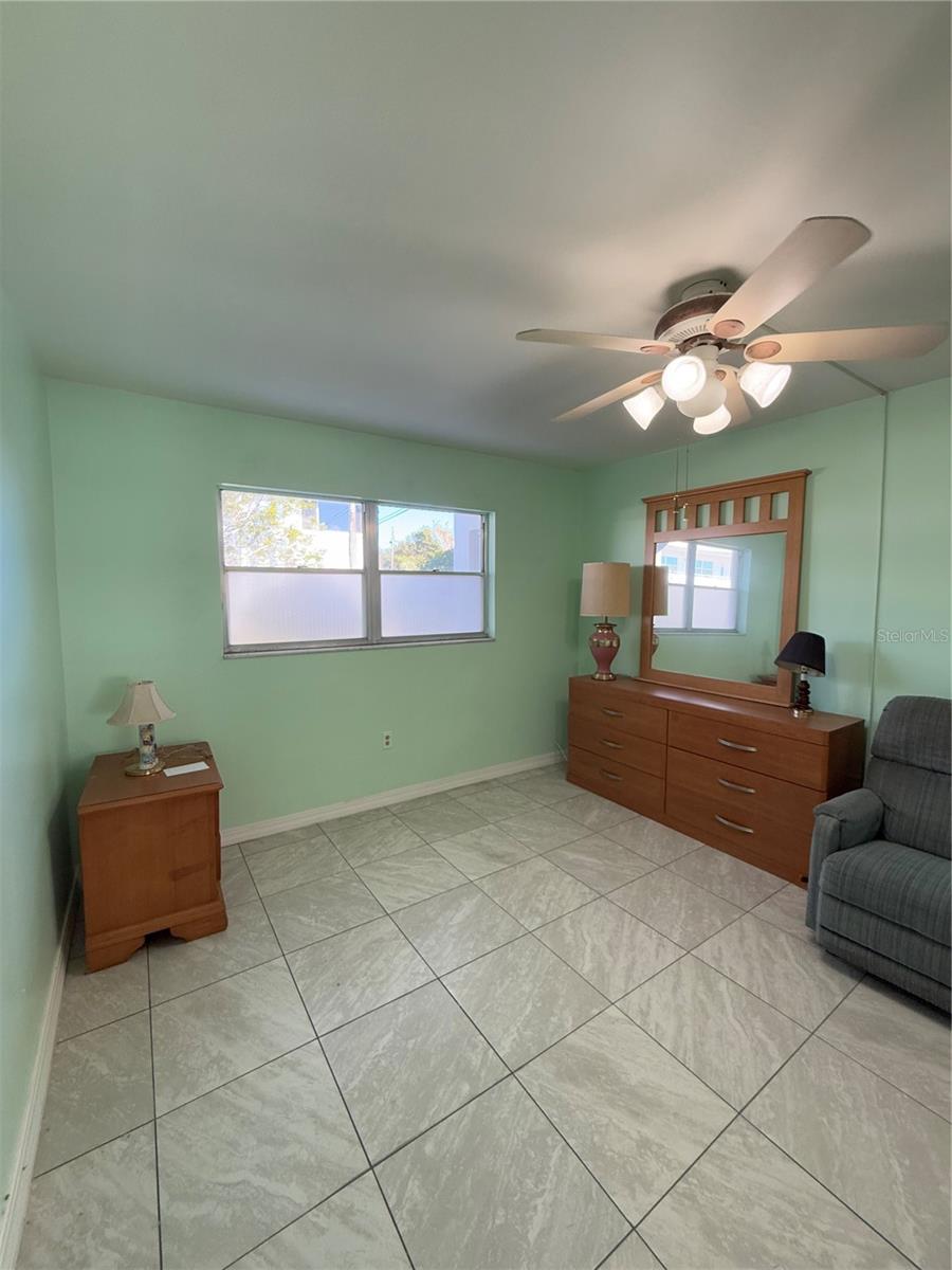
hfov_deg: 85.7
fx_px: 513
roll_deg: -0.3
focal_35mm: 14
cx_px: 476
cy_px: 635
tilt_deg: -4.6
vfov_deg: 102.1
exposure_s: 1/120
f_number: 2.2
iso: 250
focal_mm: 2.22
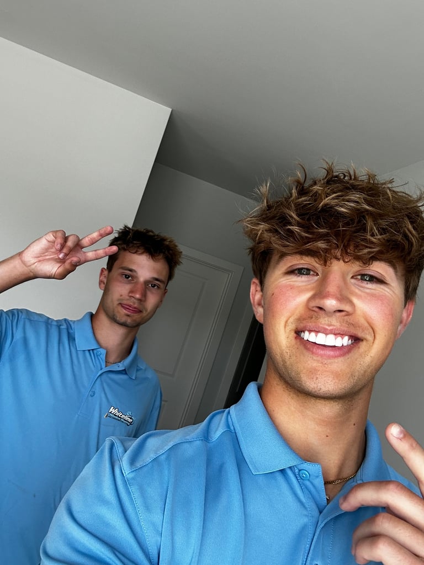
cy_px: 282
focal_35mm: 30
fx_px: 490
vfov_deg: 60.0
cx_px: 212
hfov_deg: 46.8
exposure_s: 1/120
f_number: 1.9
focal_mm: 2.69
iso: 50
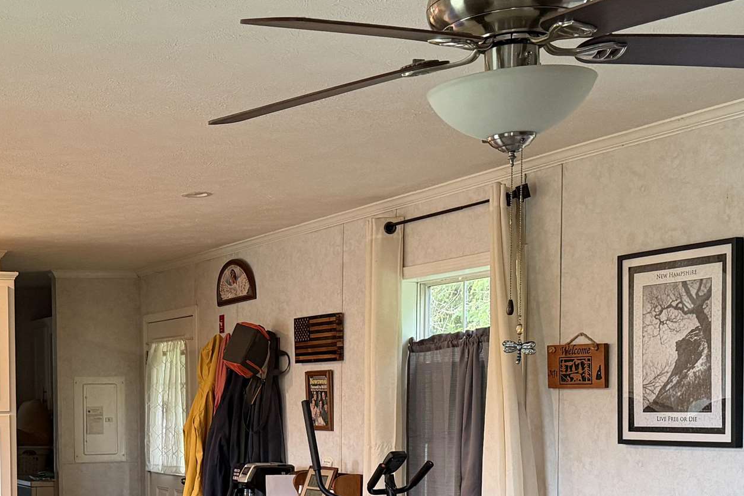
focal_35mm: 61
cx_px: 119
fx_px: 1261
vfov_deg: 21.7
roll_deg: +0.9
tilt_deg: -2.5
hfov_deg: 31.8
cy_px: 451
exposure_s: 1/60
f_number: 1.78
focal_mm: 6.76
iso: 400
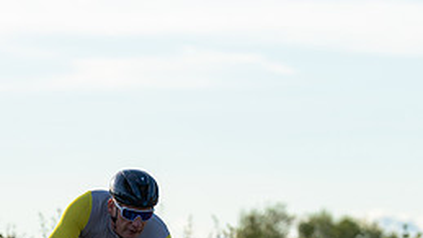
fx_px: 4062
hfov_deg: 6.0
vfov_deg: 3.4
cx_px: 156
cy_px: 361
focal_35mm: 362
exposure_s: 1/1000
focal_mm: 130
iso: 160
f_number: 4
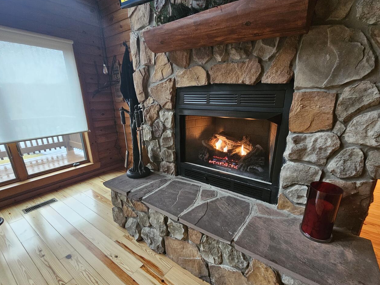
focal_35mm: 15
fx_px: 165
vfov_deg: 81.5
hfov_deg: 98.2
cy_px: 156
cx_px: 192
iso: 640
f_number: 2.2
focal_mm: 2.2
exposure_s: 1/24
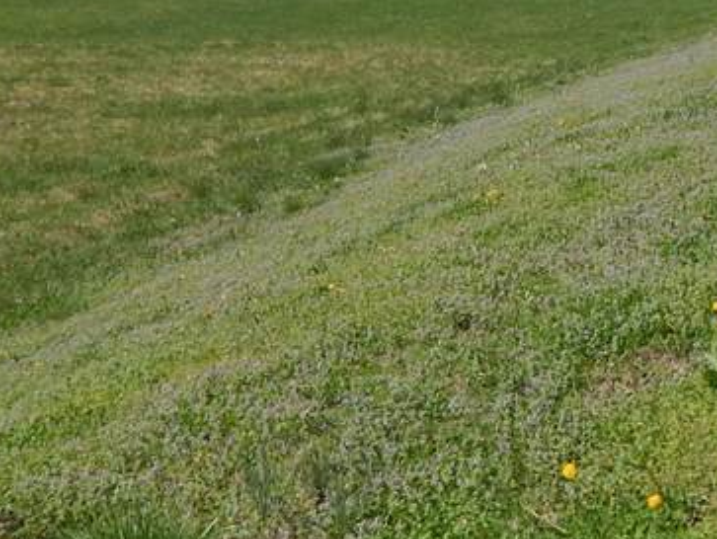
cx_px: 614
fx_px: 1679
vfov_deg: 18.1
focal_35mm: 81
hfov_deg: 23.6
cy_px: 138
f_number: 6
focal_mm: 4
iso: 200
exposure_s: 1/1000
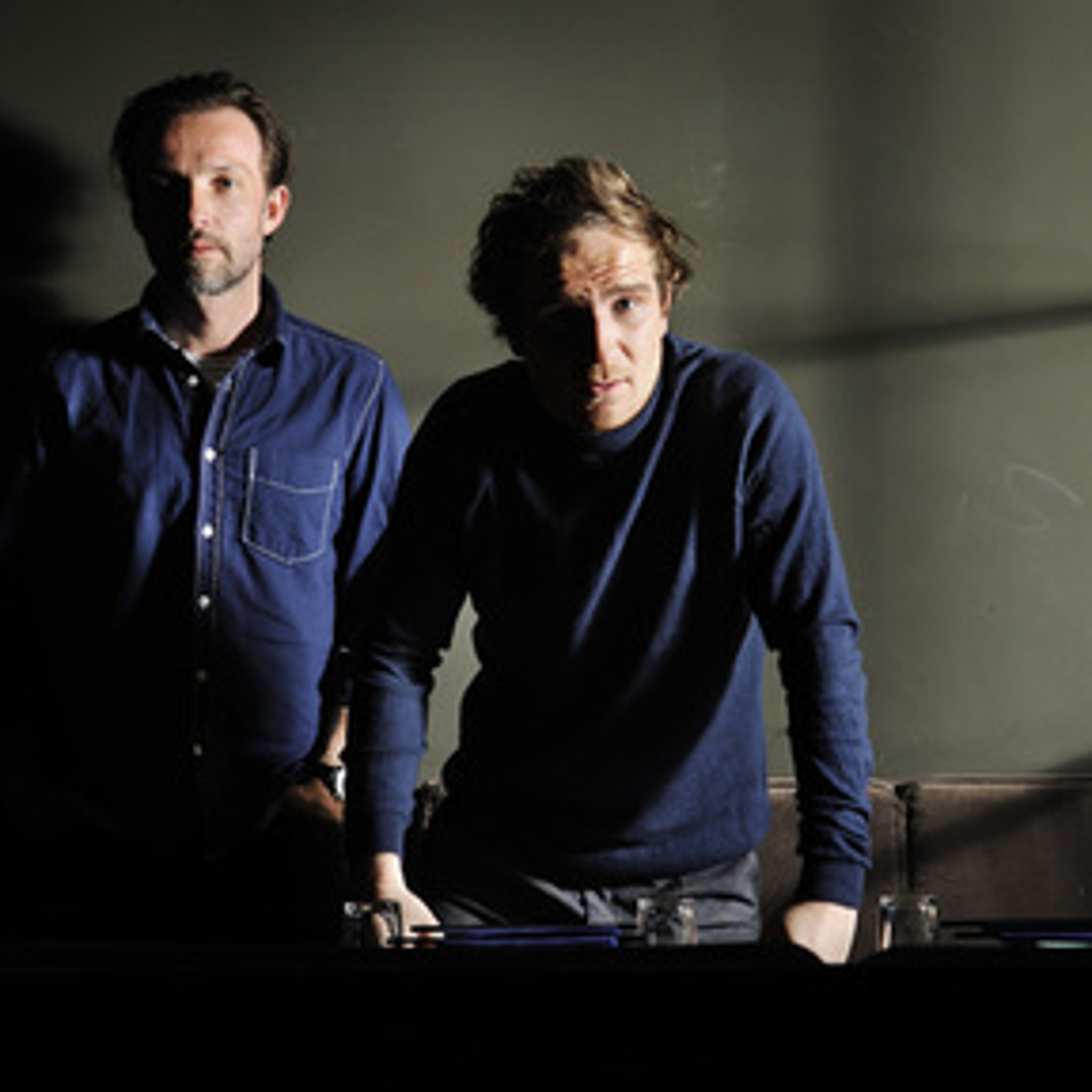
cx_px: 605
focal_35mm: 93
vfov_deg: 18.7
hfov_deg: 18.7
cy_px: 561
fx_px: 3319
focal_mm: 70
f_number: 6.3
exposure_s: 1/60
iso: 400
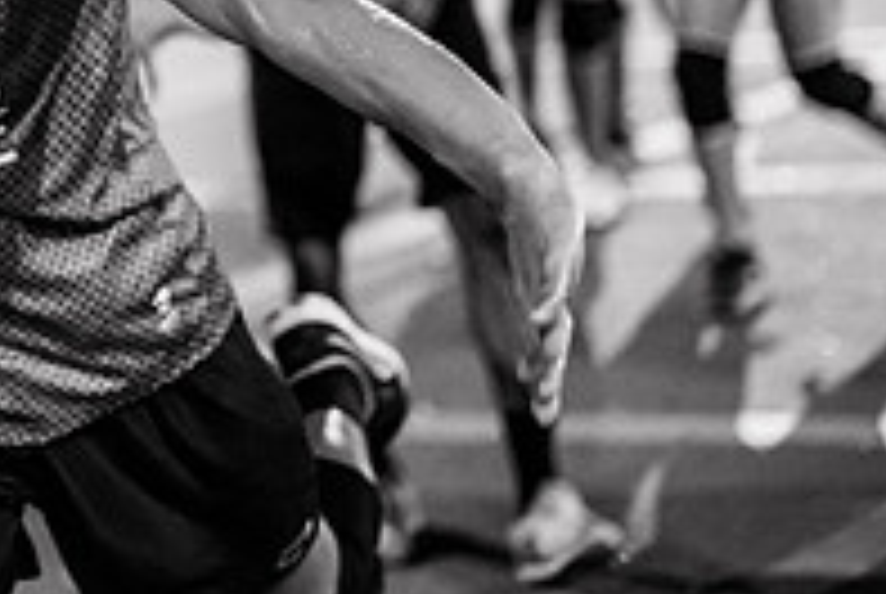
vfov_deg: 9.2
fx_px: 3623
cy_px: -146
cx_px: -265
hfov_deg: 13.4
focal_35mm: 147
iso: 2000
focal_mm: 50
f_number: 1.2
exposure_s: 1/320
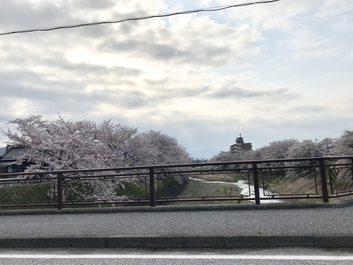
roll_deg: +2.1
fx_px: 296
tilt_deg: +6.7
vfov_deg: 48.2
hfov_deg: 61.7
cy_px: 137
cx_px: 174
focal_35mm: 29
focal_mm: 3.99
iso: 20
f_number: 1.8
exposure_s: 1/7407
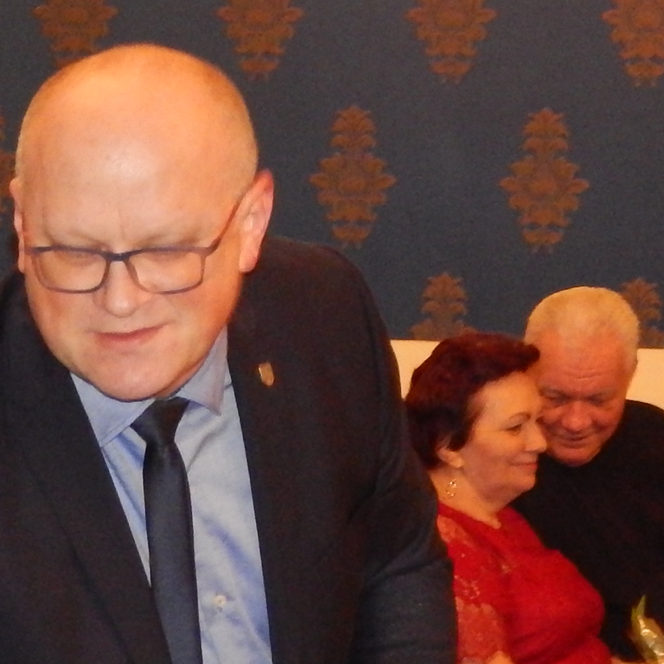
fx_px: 4514
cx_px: -107
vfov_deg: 8.3
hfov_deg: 8.3
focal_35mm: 208
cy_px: 750
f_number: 4.1
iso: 720
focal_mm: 12.3
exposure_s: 1/30
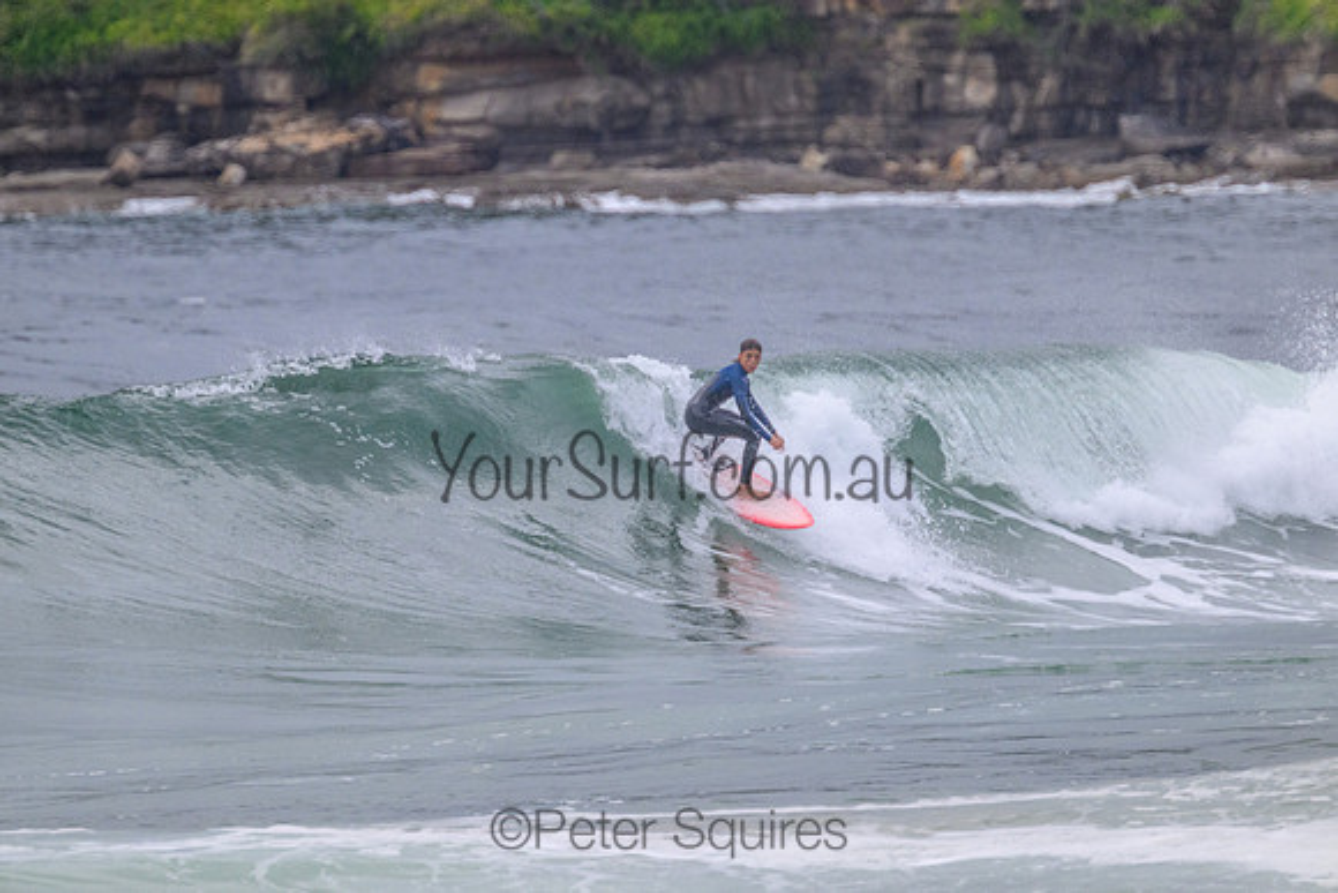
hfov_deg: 2.6
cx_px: 669
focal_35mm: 800
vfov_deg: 1.7
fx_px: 29739
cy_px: 446
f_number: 11
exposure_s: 1/1600
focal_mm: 800
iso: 2200
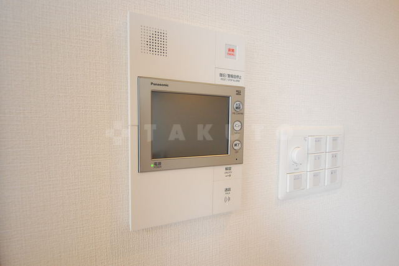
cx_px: 200
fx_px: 191
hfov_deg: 92.5
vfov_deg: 69.6
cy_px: 133
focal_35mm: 17
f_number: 5
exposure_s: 1/100
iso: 800
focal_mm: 11.5
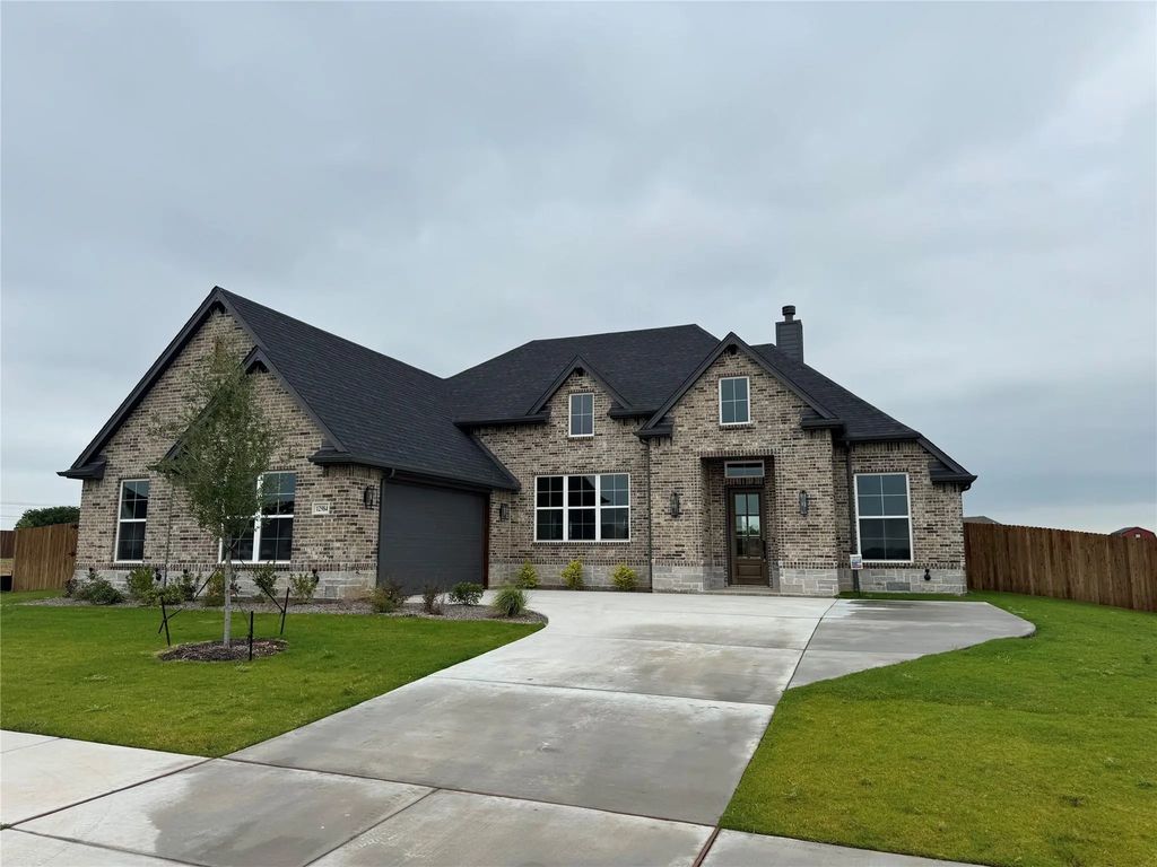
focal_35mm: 24
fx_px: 802
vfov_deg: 56.8
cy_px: 434
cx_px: 578
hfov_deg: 71.6
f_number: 1.78
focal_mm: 6.76
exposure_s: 1/2833
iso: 80
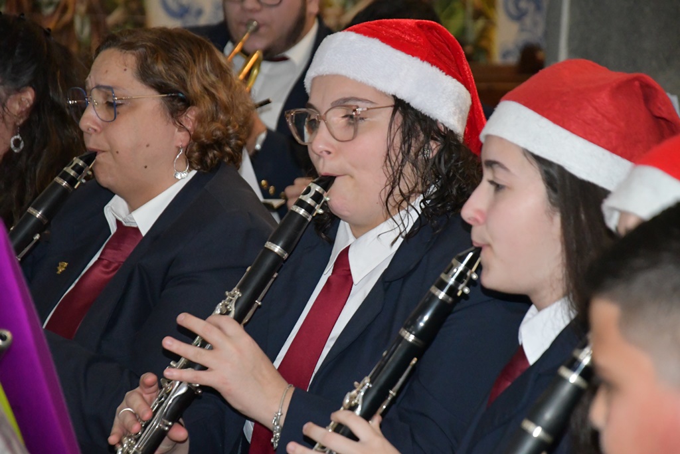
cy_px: 227
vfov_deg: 8.7
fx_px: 2966
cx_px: 340
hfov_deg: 13.1
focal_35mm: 157
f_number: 5.6
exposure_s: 1/60
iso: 6400
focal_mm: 105
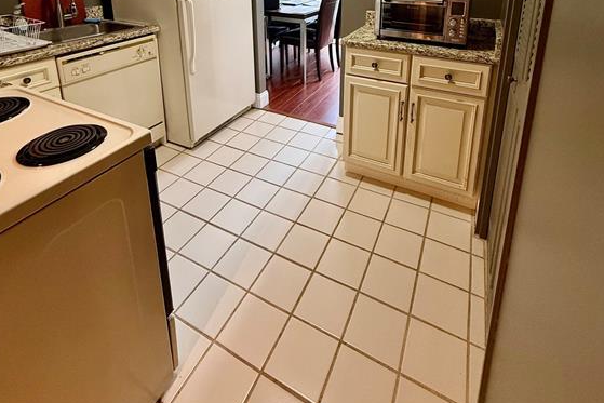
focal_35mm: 20
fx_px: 336
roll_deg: -0.5
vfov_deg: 53.7
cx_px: 303
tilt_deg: -12.9
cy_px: 36
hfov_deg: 84.0
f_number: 2.2
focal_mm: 2.22
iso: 200
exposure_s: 1/60
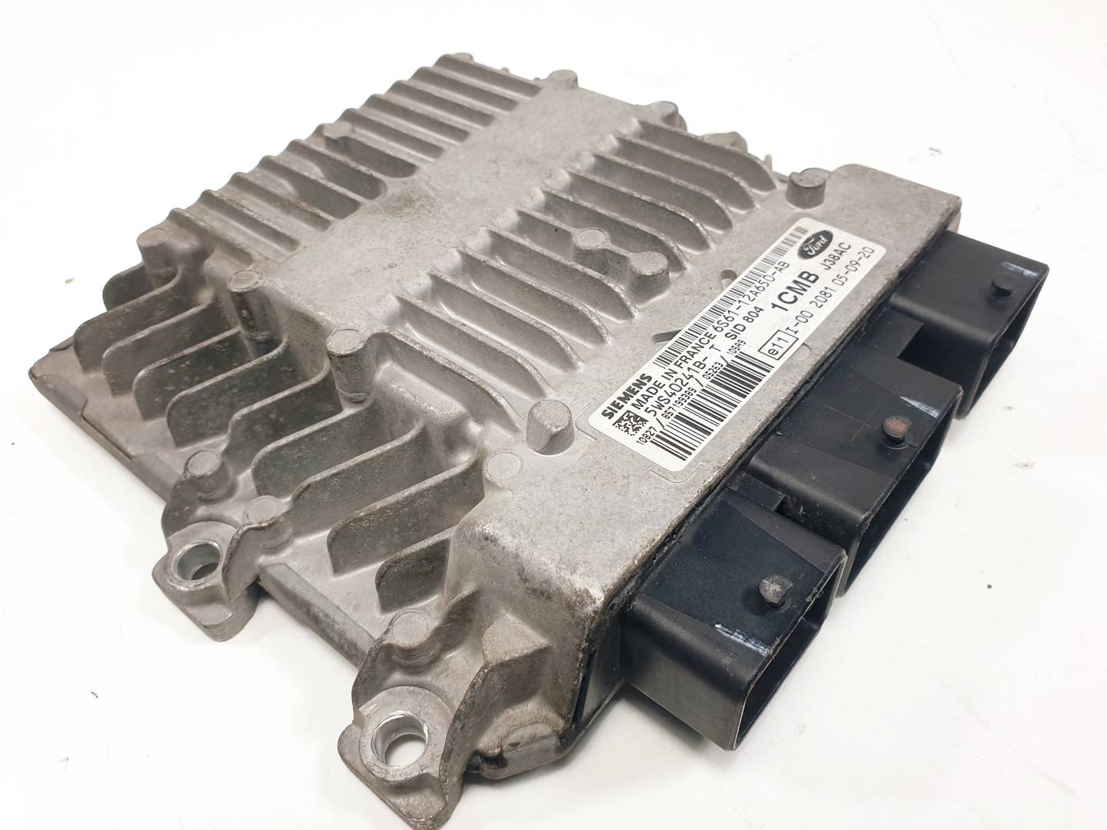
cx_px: 554
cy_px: 415
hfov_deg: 67.3
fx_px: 831
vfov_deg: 53.1
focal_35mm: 26
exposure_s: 1/178
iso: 50
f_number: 2.4
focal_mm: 4.3
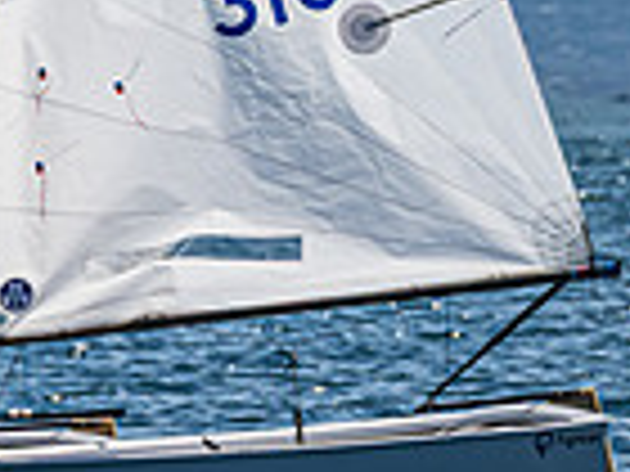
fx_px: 18181
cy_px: -219
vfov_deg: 1.5
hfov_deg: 2.0
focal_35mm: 999
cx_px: -619
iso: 320
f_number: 7.6
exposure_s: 1/2000
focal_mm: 185
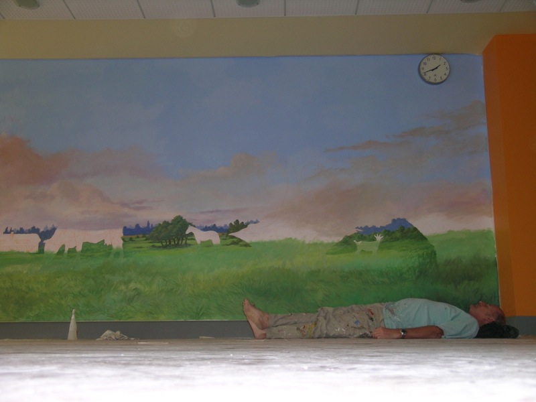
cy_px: 201
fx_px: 650
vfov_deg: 34.3
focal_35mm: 42
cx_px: 268
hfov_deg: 44.8
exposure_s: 1/60.1
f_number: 3.2
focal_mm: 8.7
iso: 50
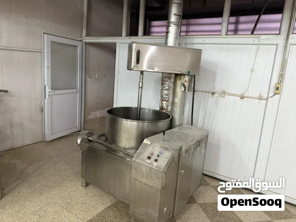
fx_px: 205
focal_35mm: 24
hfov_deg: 71.6
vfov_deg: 56.8
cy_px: 111
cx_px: 148
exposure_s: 1/50
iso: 640
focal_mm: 6.76
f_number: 1.78
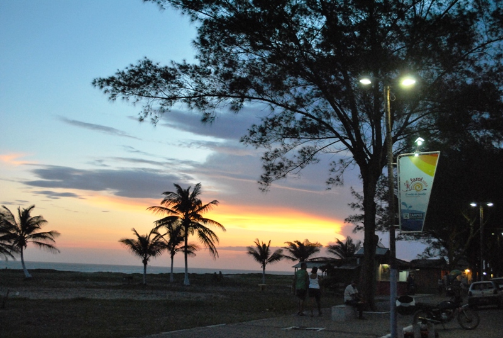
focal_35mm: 44
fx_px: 609
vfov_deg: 31.0
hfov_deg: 44.9
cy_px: 169
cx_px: 252
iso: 1600
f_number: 5
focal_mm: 29
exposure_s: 1/100
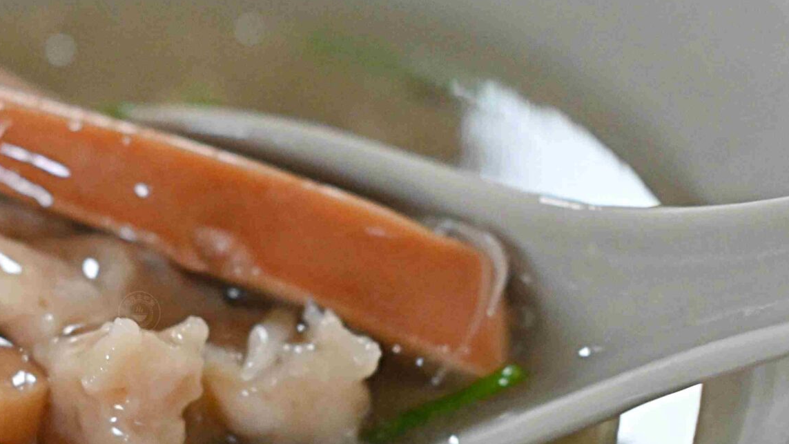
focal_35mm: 176
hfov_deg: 12.2
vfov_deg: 6.9
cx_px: 247
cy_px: 341
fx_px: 3682
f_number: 2.8
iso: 2500
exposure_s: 1/200
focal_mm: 50
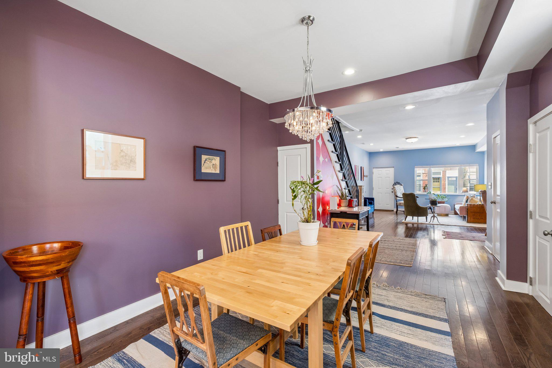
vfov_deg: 77.3
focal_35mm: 15
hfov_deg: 100.4
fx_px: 230
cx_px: 276
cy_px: 184
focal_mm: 10
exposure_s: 1/6
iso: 250
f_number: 8
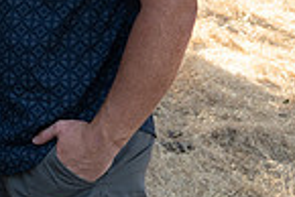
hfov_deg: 15.3
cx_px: -226
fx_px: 951
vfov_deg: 11.1
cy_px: -147
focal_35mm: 116
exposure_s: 1/125
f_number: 4.5
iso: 500
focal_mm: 29
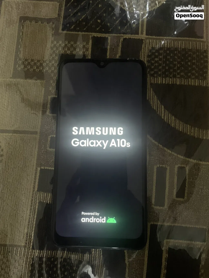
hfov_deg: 53.1
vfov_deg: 67.3
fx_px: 209
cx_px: 104
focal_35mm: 26
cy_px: 139
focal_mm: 4.2
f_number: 1.6
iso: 400
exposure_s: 1/60
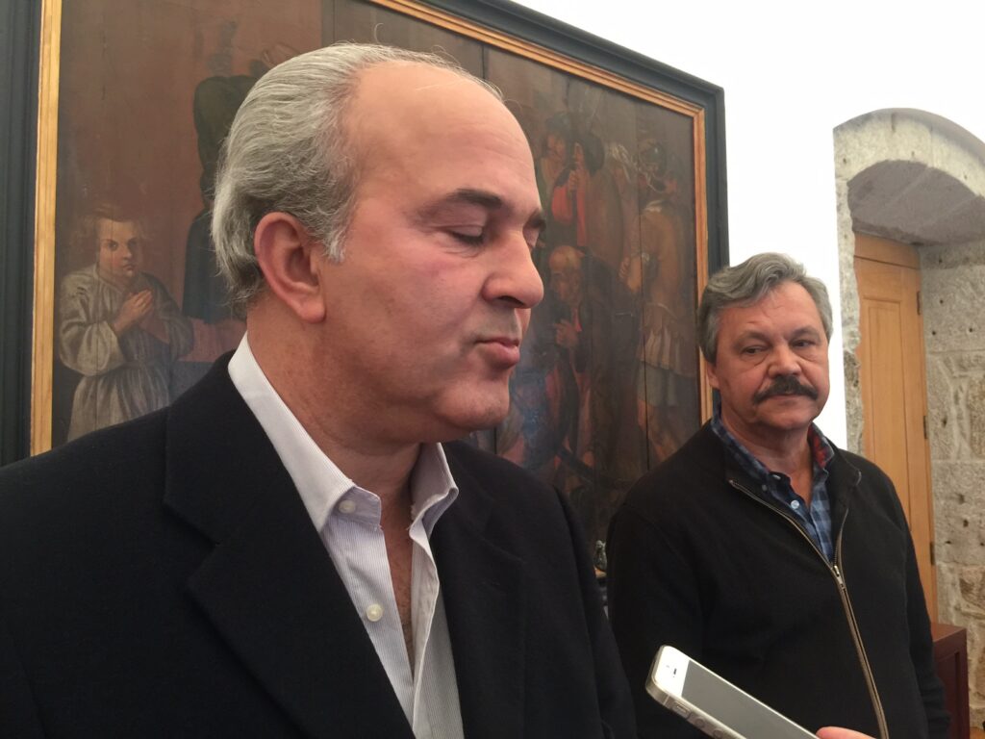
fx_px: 825
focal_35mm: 29
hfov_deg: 61.7
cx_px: 492
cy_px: 370
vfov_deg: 48.2
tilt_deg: +4.7
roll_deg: +0.8
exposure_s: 1/17
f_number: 2.2
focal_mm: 4.15
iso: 100
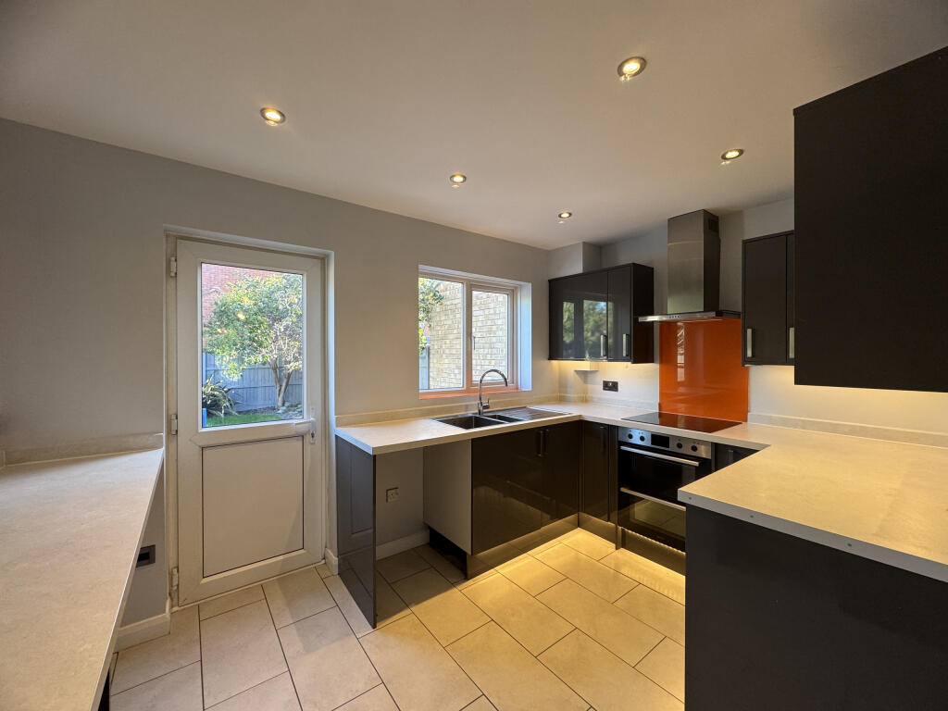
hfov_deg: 102.1
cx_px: 474
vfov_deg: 85.7
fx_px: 383
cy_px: 356
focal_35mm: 14
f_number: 2.2
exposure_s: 1/100
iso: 160
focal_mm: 2.22
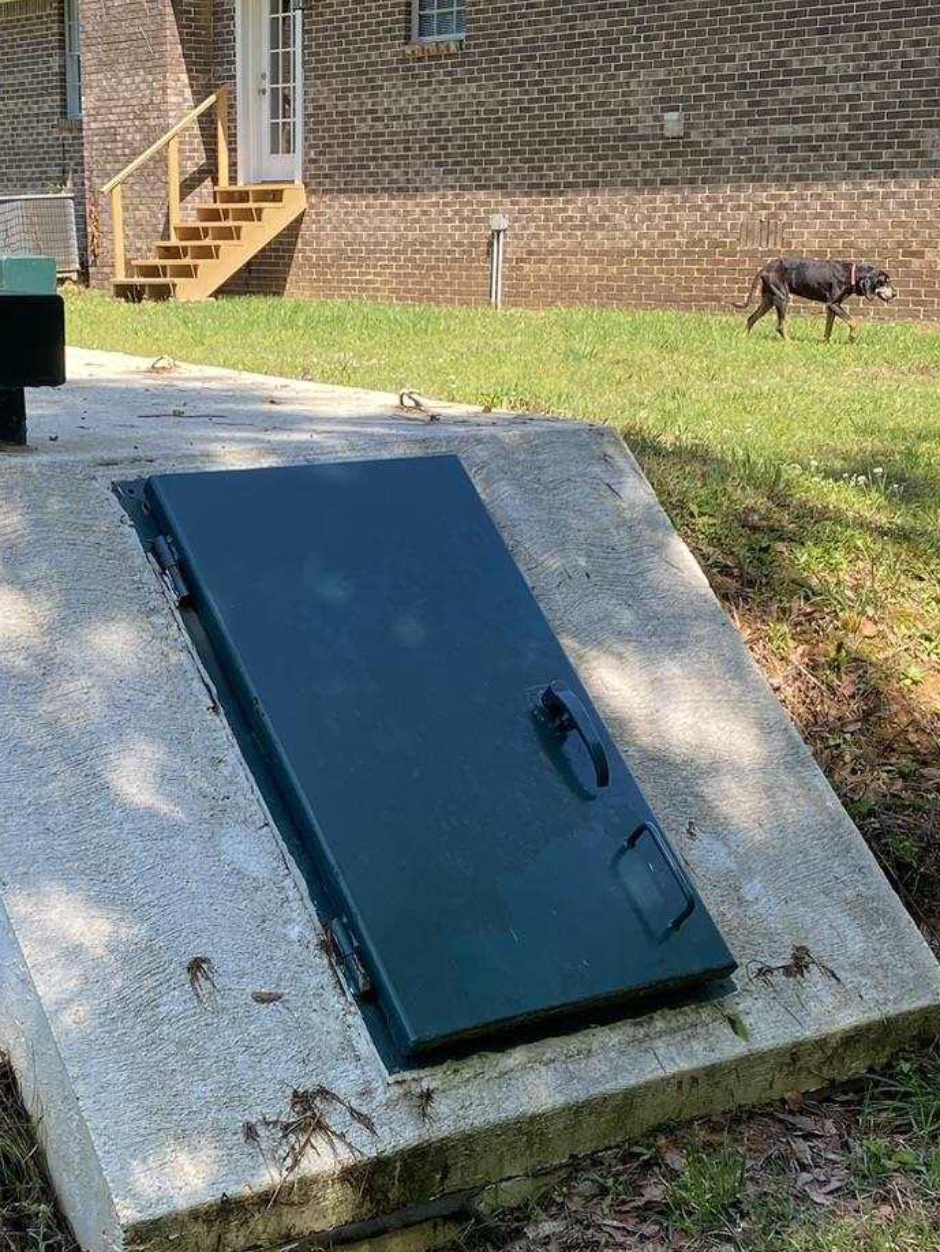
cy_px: 753
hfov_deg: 25.2
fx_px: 2099
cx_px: 340
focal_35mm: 58
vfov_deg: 33.1
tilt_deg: -16.0
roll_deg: -0.4
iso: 32
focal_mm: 4.25
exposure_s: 1/669
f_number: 1.8
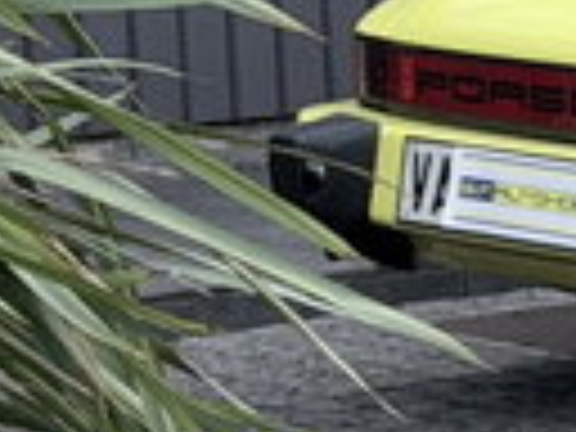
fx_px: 4792
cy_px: 248
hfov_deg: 6.4
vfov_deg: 5.2
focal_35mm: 288
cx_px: 1557
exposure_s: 1/1285
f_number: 1.78
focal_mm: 6.76
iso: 64
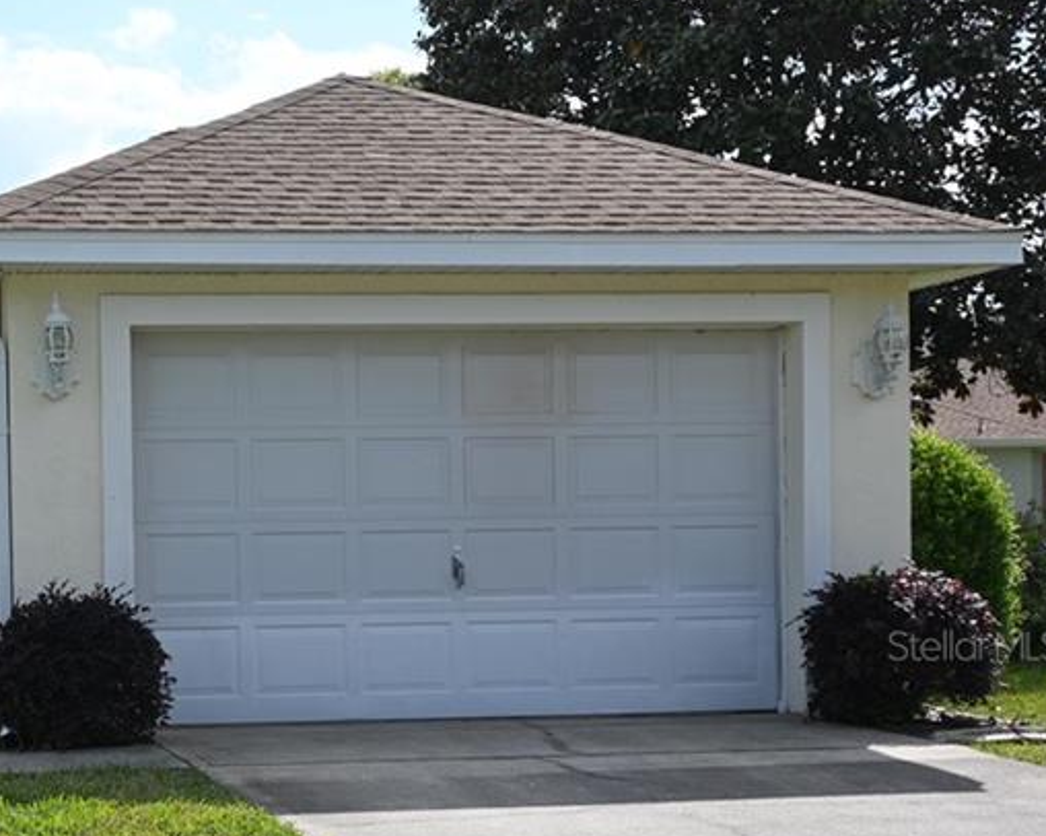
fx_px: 2195
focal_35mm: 71
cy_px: 645
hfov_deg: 25.6
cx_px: 16
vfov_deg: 21.3
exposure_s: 1/400
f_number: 7.1
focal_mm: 25
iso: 100
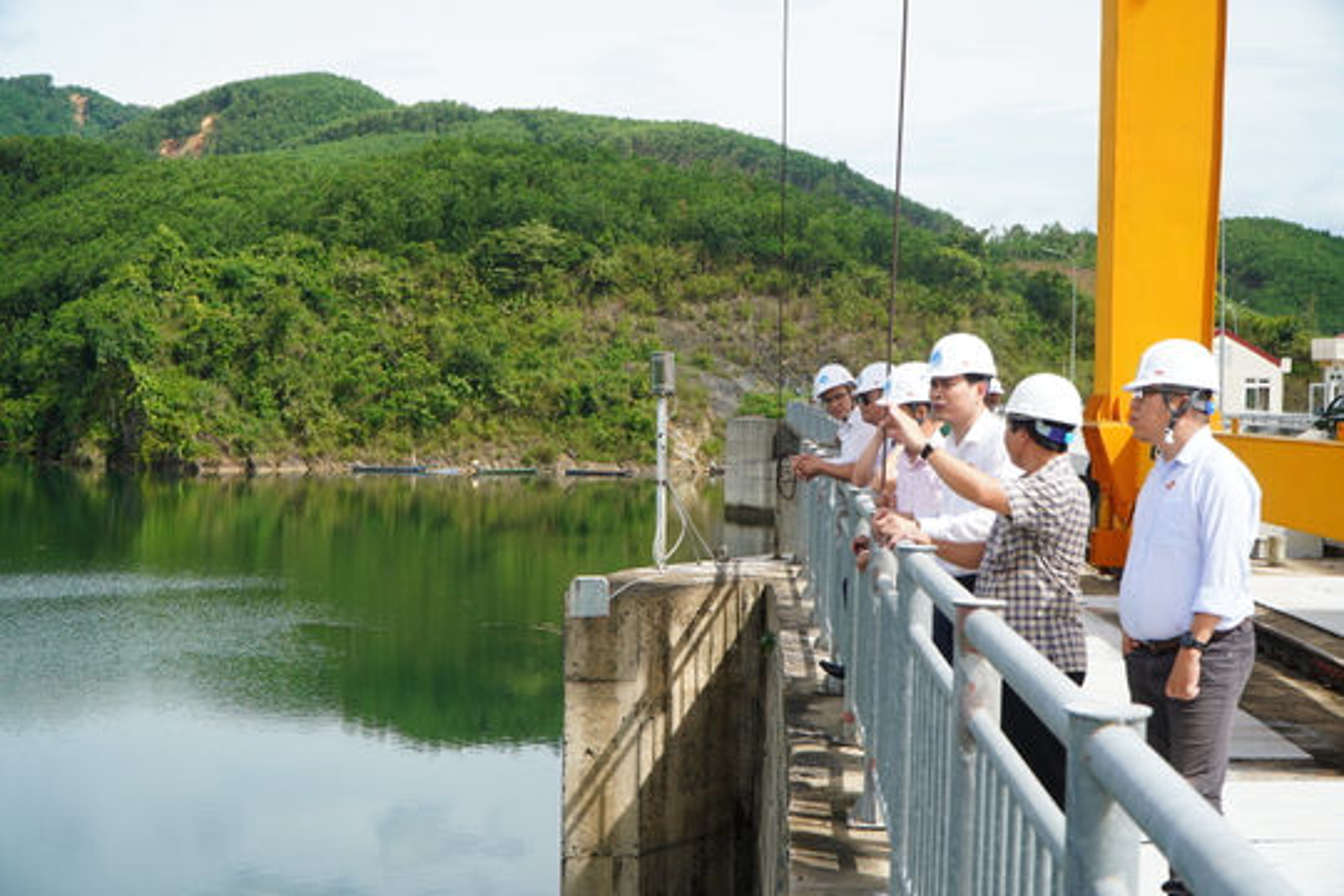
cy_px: 448
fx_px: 1960
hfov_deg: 37.9
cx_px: 672
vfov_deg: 25.8
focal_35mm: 52
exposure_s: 1/400
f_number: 6.3
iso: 160
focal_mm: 35
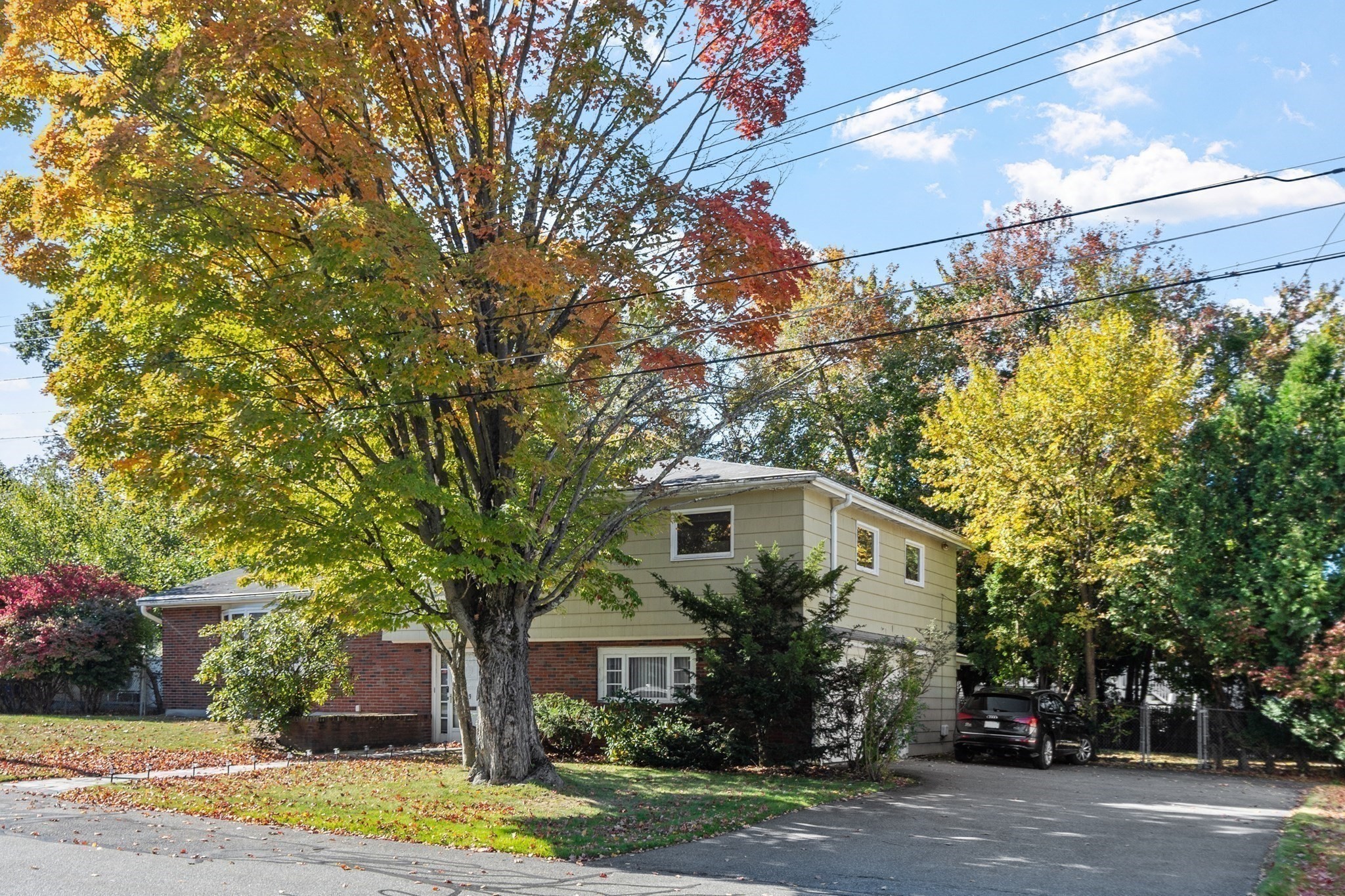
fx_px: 1158
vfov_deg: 42.3
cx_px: 672
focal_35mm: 31
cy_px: 448
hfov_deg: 60.3
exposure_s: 1/125
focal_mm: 21
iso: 320
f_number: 8
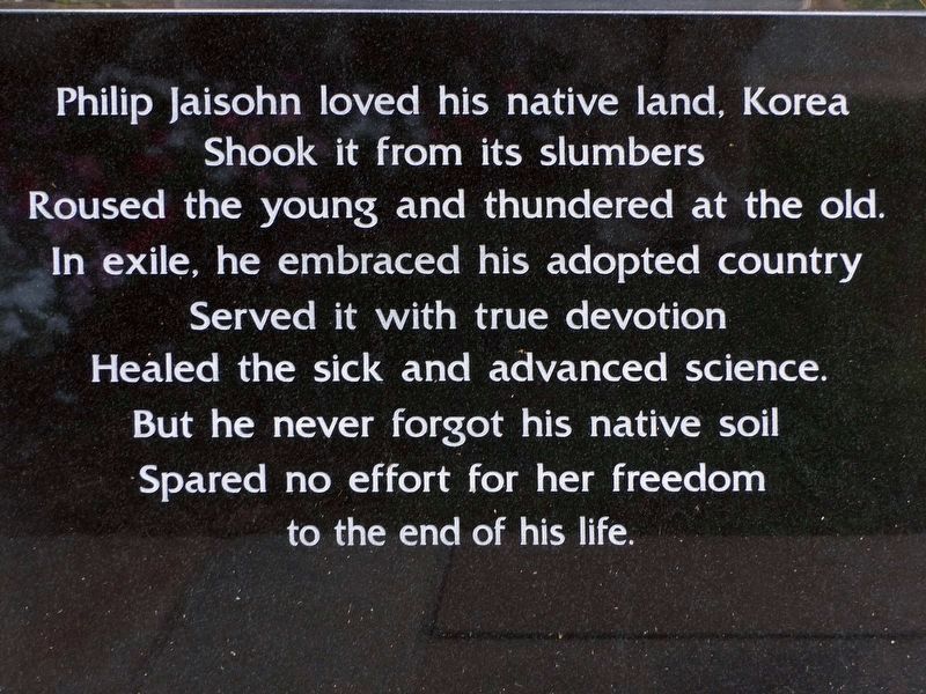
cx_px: 463
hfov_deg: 29.4
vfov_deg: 22.3
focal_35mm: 66
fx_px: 1766
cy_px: 347
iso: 100
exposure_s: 1/100
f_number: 2.8
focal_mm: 11.9
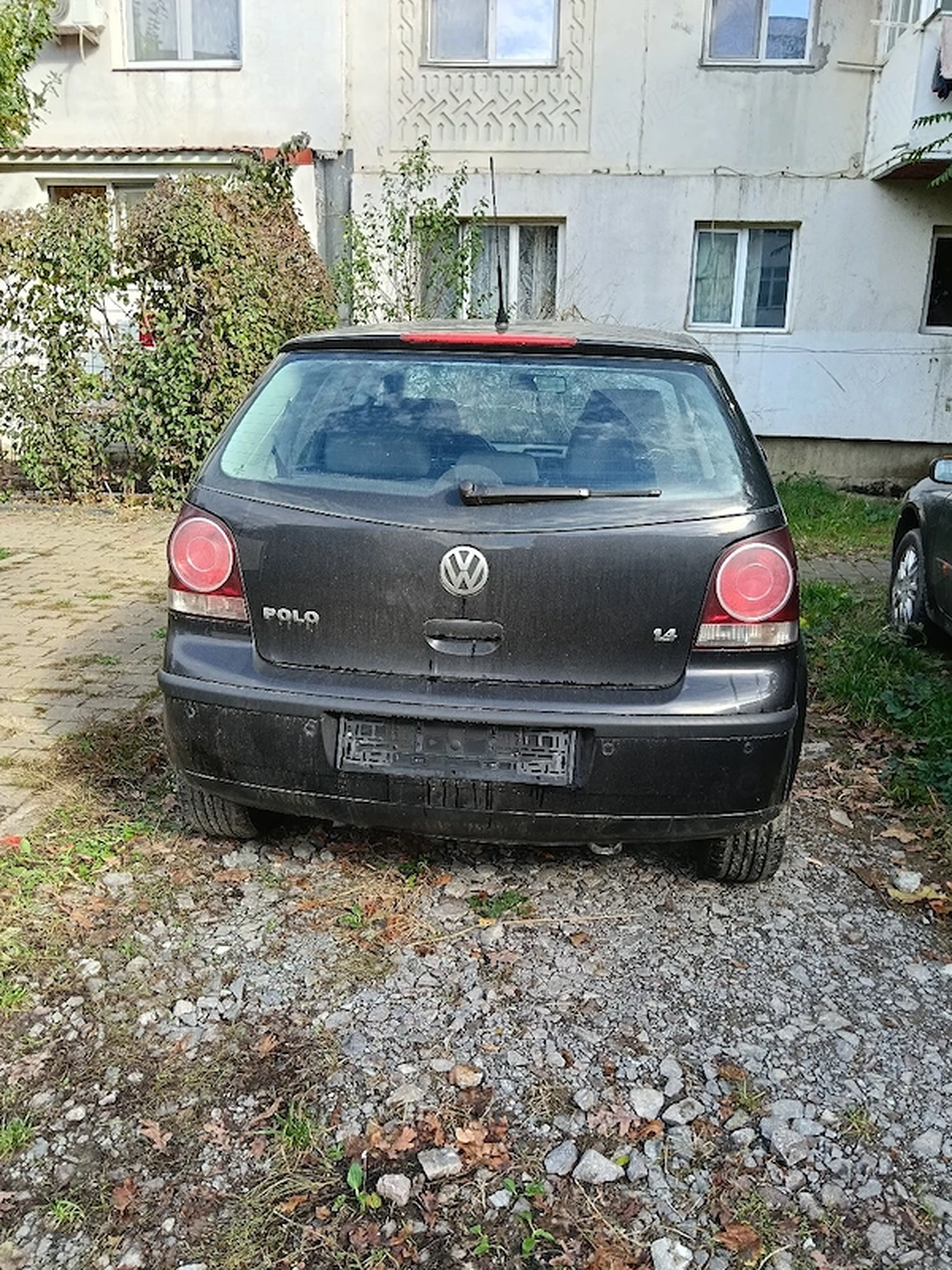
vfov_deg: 65.3
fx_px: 990
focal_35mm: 27
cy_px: 635
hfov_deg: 51.4
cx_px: 476
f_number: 1.8
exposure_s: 1/110
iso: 50
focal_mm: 3.98
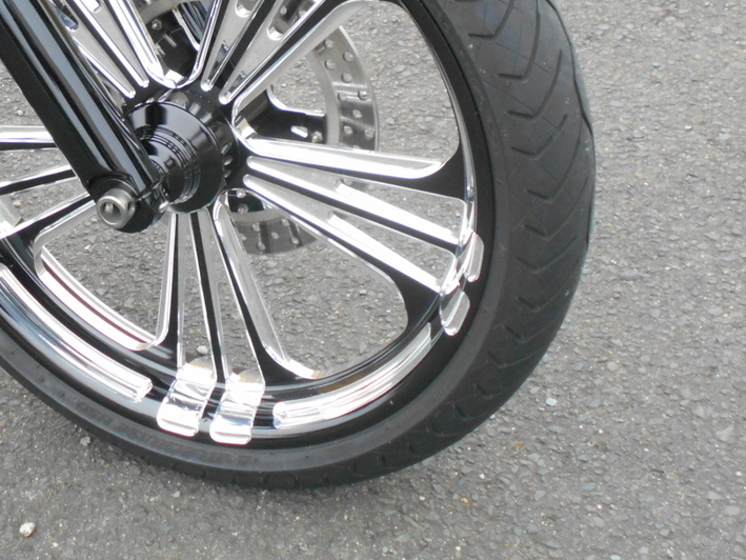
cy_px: 88
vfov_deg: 21.9
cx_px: 183
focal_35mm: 66
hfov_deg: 28.9
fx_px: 1423
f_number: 3.9
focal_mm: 6.7
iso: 320
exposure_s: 1/250
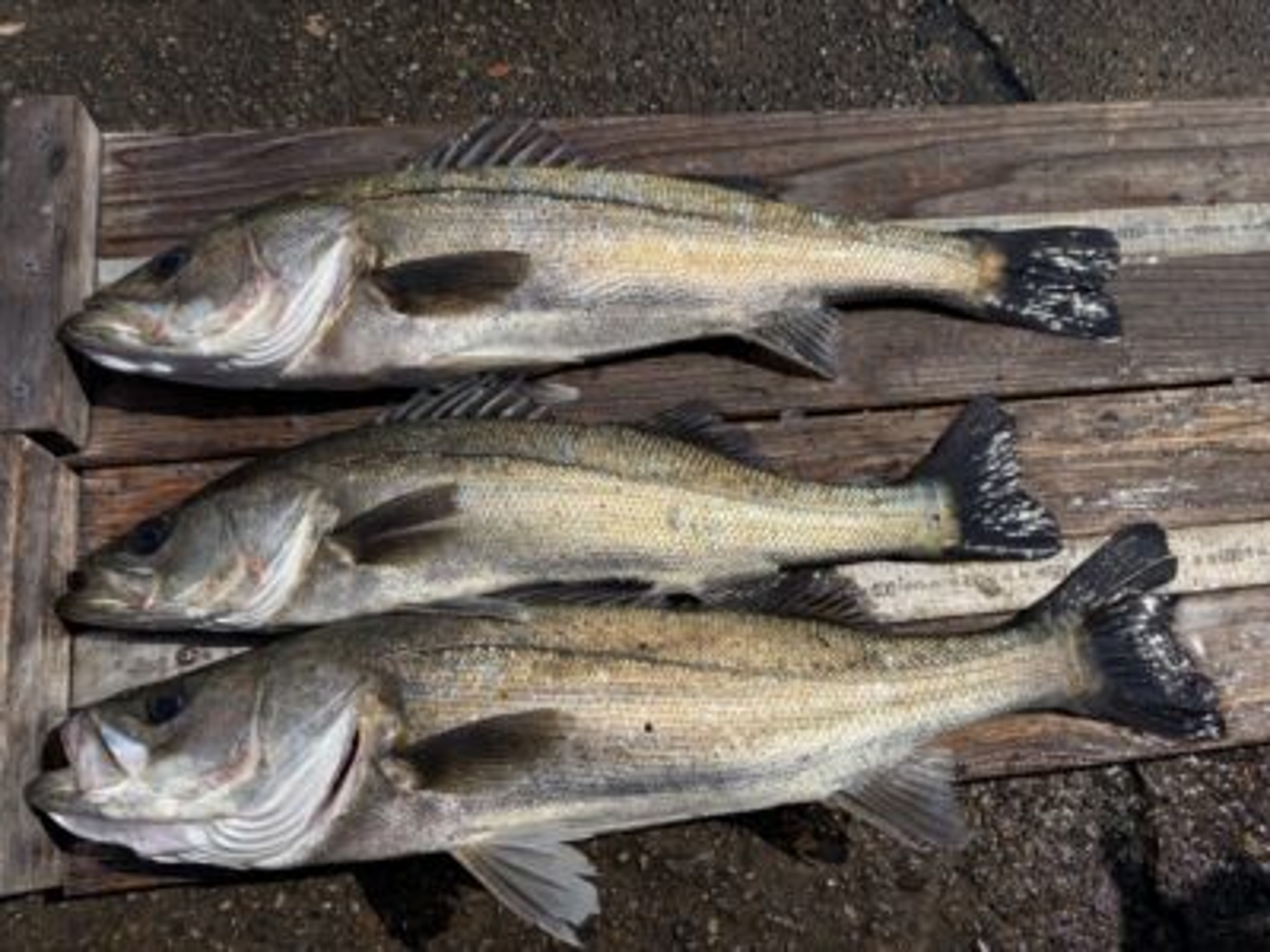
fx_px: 954
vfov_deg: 53.1
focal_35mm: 26
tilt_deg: -70.4
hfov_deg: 67.3
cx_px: 635
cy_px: 476
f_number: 1.6
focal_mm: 5.96
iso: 50
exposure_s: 1/8850
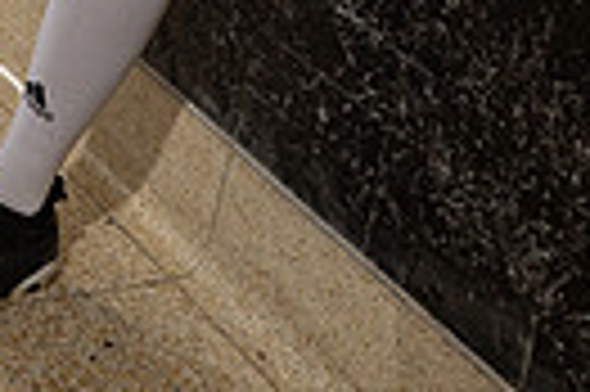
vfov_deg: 9.6
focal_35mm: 127
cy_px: -527
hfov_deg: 16.1
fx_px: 2079
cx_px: 144
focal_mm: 37
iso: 800
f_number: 8
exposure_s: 1/250
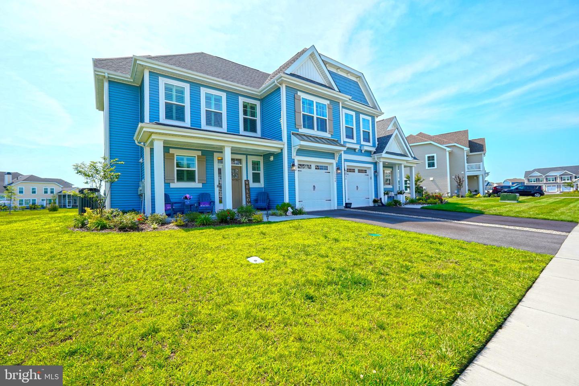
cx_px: 290
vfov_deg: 77.3
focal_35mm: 15
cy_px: 193
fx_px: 241
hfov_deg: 100.4
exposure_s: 1/160
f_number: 6.3
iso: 100
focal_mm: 10
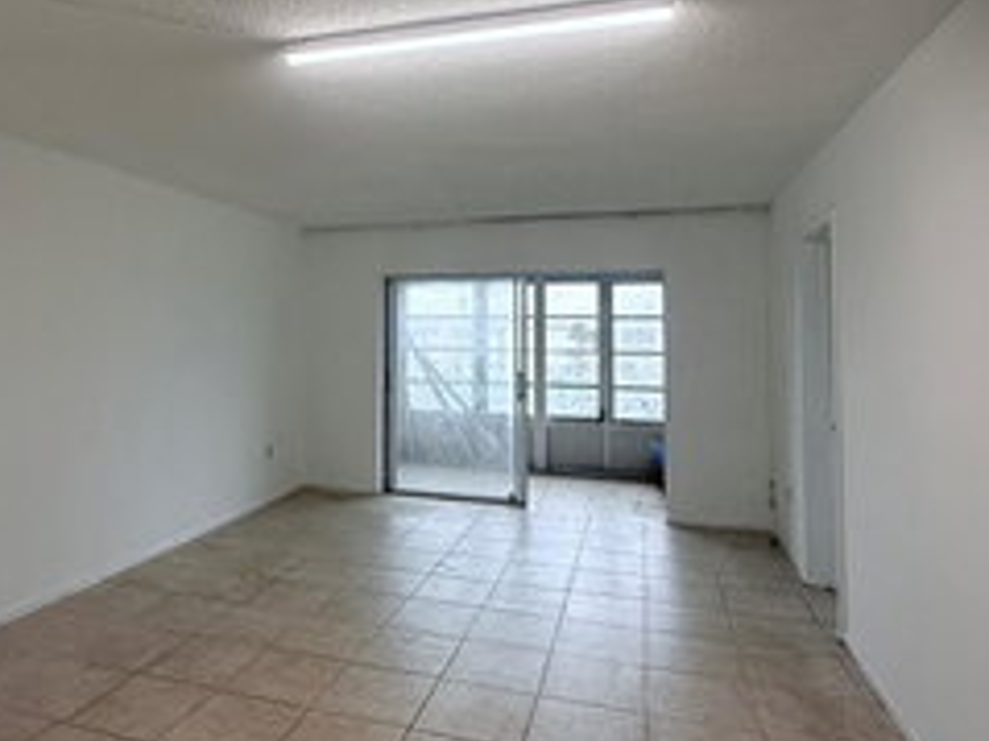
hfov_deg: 68.7
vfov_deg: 54.5
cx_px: 395
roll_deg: -0.1
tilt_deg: +3.9
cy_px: 298
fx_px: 714
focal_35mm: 25
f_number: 2.2
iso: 160
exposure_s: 1/120
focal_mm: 2.22
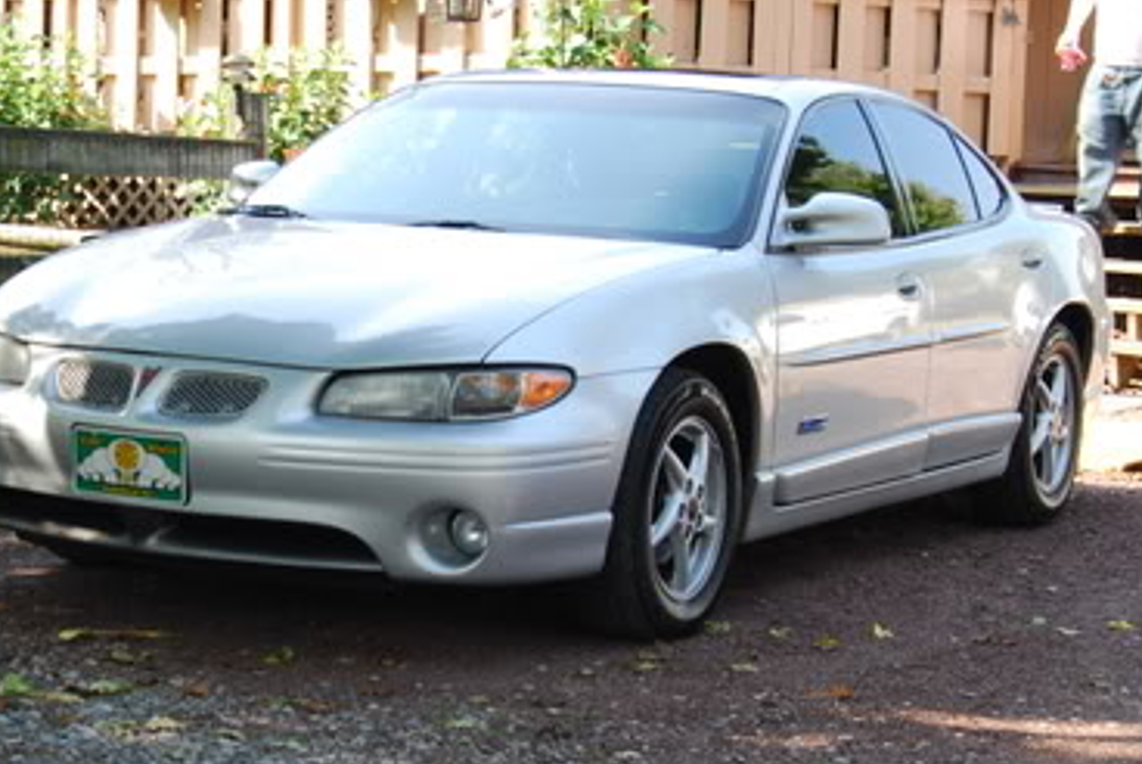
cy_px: 416
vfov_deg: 13.8
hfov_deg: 20.5
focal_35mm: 99
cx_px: 306
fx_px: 3143
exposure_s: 1/40
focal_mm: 38
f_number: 4.8
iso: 200
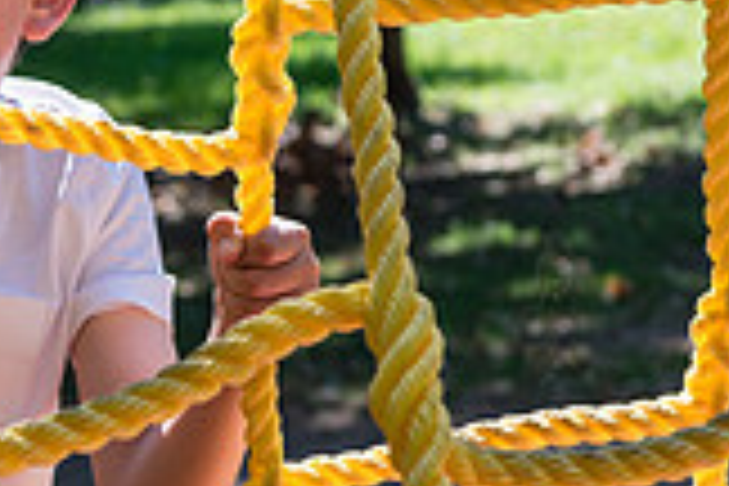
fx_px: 4353
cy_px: 83
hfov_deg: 9.5
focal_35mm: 215
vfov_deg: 6.4
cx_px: -27
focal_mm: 60
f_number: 4.5
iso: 200
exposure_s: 1/400
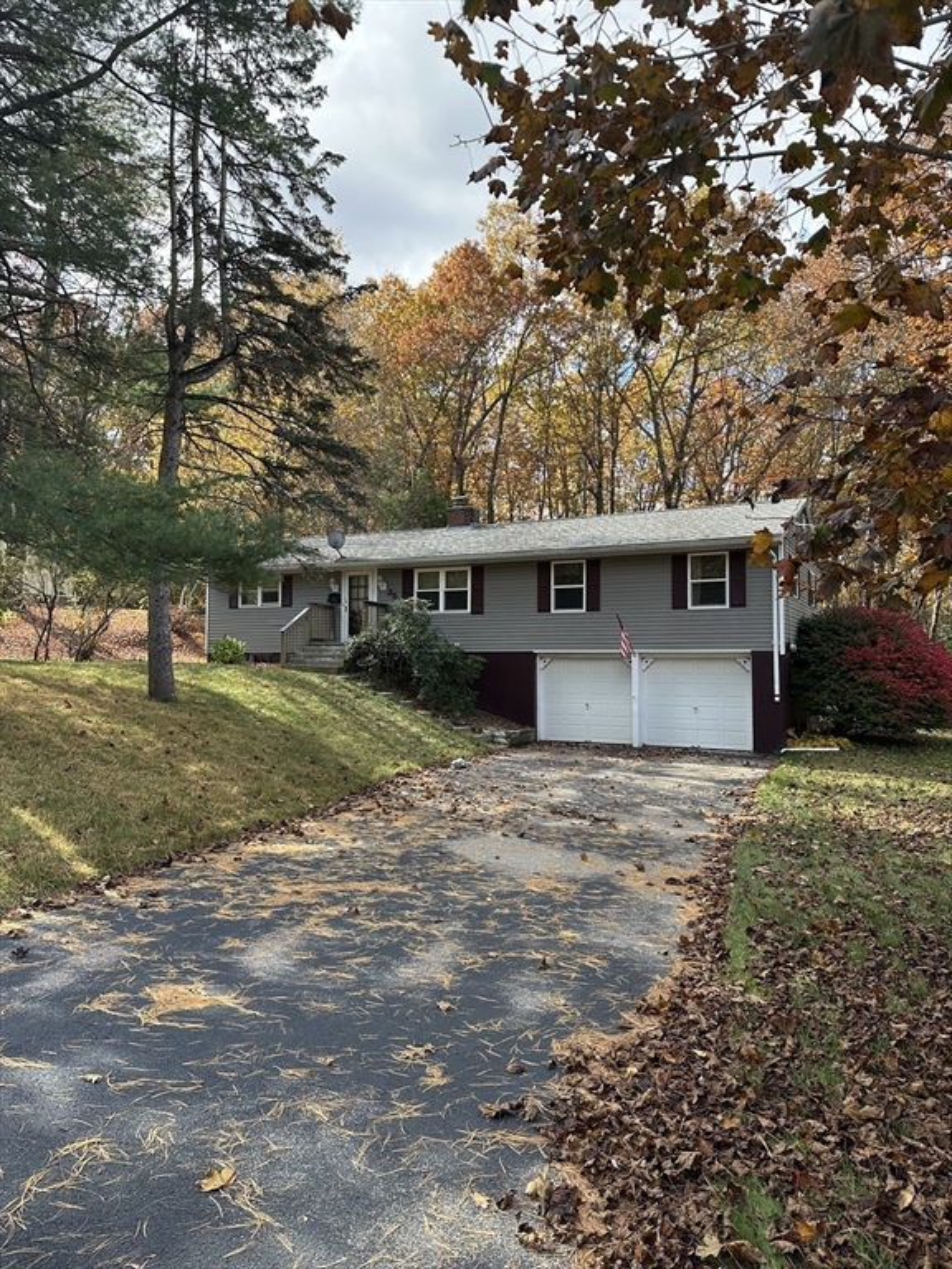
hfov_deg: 56.8
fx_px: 880
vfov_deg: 71.6
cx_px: 476
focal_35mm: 24
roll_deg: -0.8
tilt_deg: +1.3
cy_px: 634
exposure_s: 1/680
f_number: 1.78
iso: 80
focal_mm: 6.86
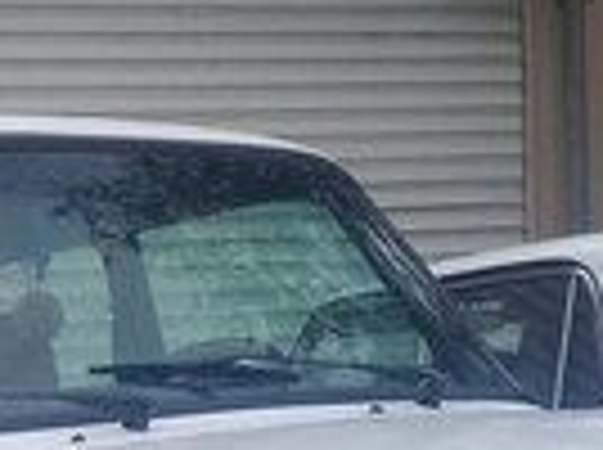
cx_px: -45
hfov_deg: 16.7
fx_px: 2000
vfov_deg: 12.1
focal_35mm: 115
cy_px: 716
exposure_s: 1/200
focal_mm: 3.3
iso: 50
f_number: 2.2
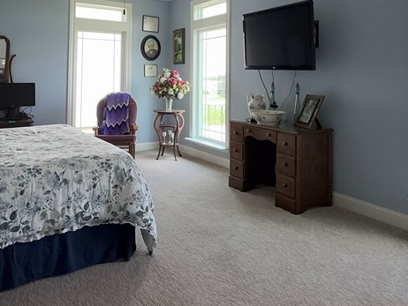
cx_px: 191
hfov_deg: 58.3
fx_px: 366
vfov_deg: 43.5
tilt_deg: +2.1
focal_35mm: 31
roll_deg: -0.7
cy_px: 63
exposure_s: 1/105
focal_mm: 2.22
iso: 64
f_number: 2.2
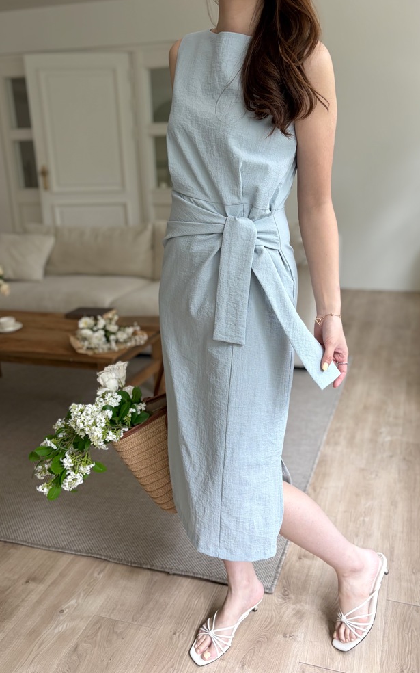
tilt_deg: -15.2
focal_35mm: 28
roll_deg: +1.1
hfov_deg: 44.5
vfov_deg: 66.5
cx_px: 234
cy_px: 336
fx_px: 513
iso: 64
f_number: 1.6
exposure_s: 1/122
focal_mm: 5.96
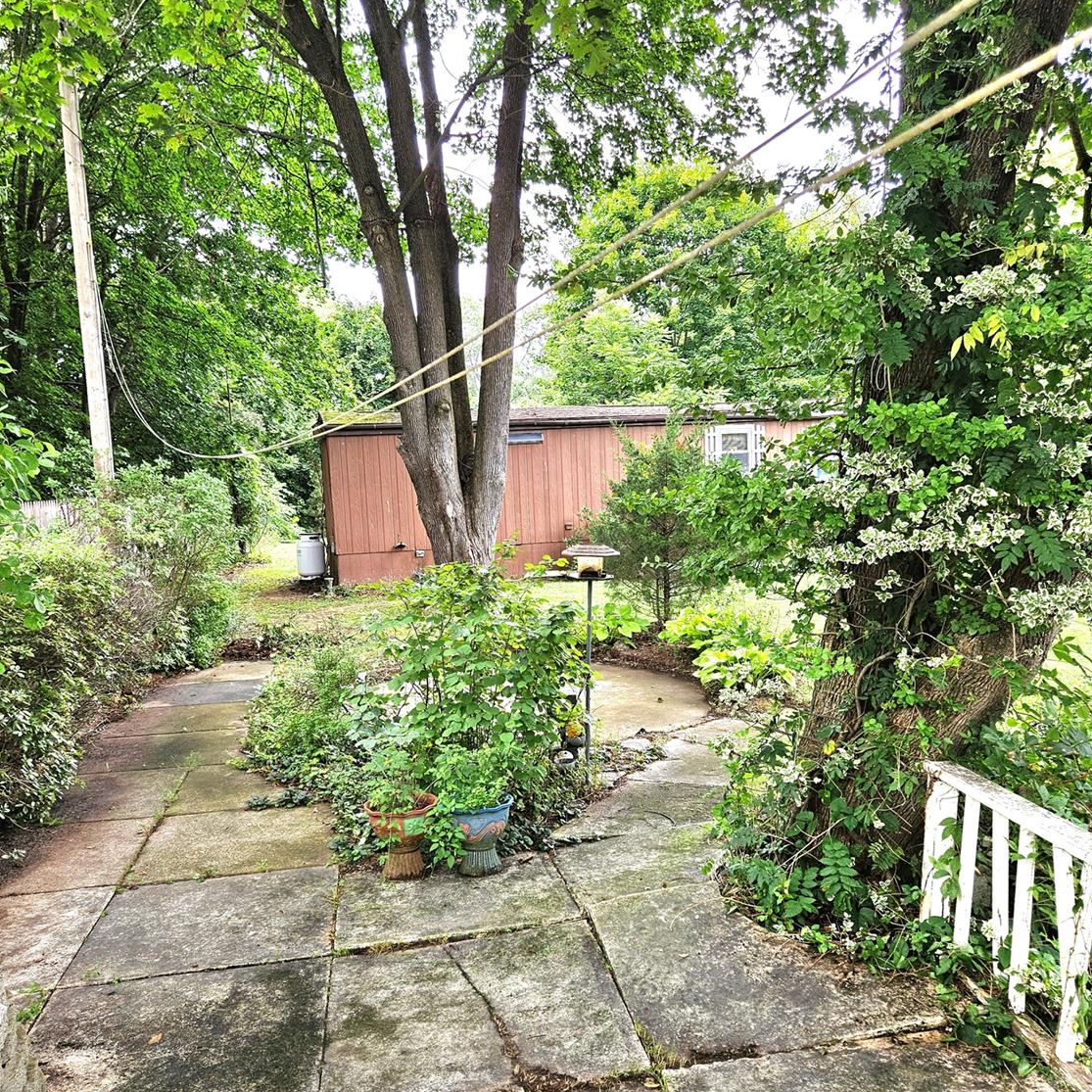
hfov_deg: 57.3
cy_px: 598
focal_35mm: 28
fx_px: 999
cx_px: 549
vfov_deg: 57.2
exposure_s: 1/182
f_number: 1.8
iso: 80
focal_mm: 5.4
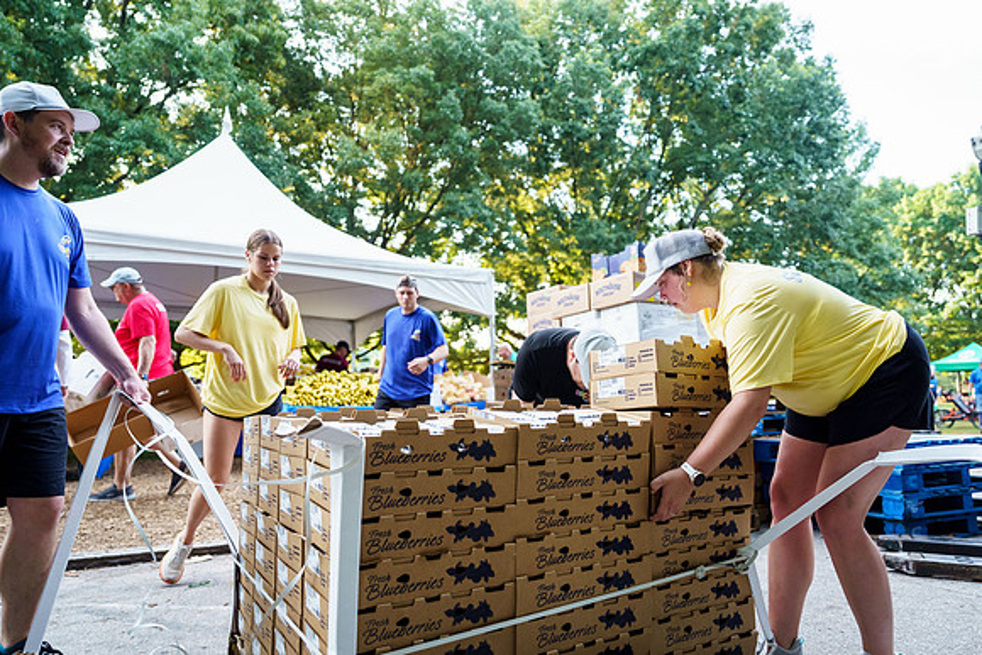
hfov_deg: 73.7
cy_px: 328
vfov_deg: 53.2
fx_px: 655
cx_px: 491
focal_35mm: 24
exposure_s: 1/800
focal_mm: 24
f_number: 2.8
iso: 1250
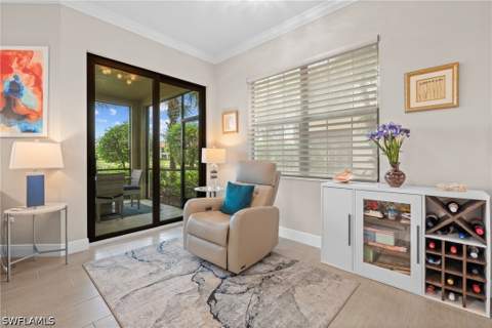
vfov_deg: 73.7
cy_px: 164
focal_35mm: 16
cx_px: 246
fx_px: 219
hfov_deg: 96.7
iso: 100
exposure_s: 1.3
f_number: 9
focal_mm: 16
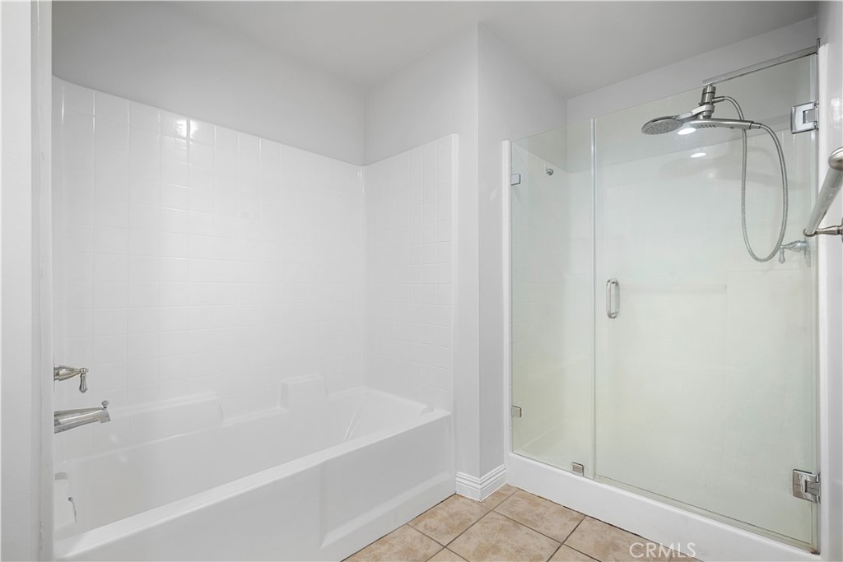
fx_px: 375
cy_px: 281
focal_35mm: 16
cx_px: 422
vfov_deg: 73.8
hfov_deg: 96.7
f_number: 8
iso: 125
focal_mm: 16
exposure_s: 2
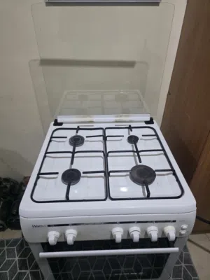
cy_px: 140
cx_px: 105
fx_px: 186
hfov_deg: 58.9
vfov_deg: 73.9
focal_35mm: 23
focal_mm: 6.3
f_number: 1.7
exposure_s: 1/100
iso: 1000
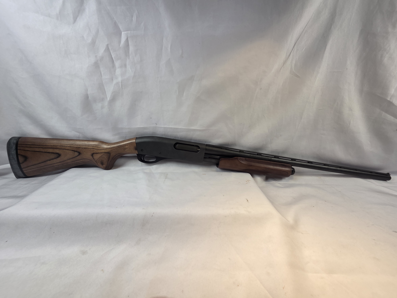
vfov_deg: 89.9
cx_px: 198
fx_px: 149
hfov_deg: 106.2
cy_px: 149
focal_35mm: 13
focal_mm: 2.2
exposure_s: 1/262
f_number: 2.2
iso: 50
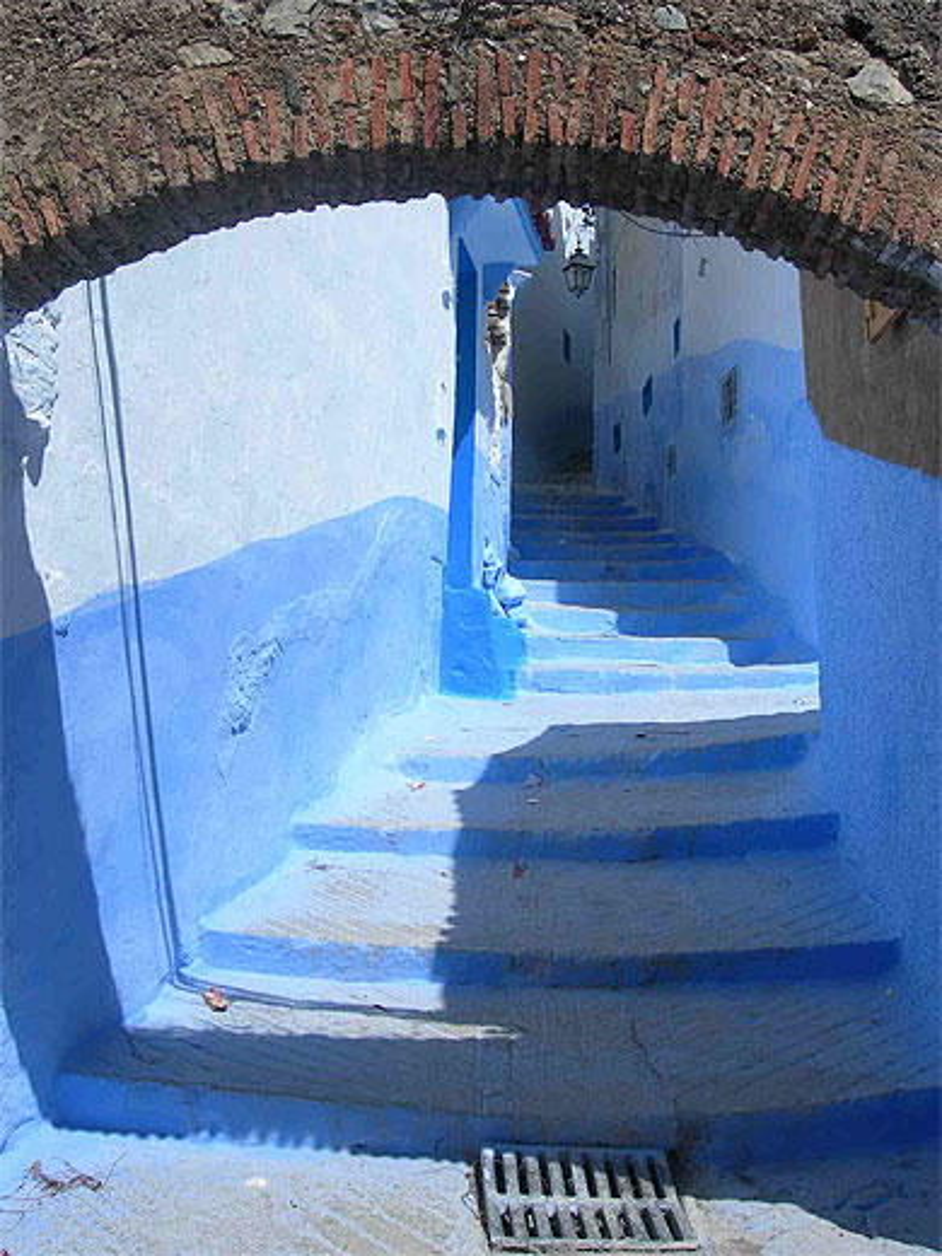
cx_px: 471
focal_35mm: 38
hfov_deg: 37.7
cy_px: 628
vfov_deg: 49.0
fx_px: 1379
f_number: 4.8
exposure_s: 1/784
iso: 50
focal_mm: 7.8
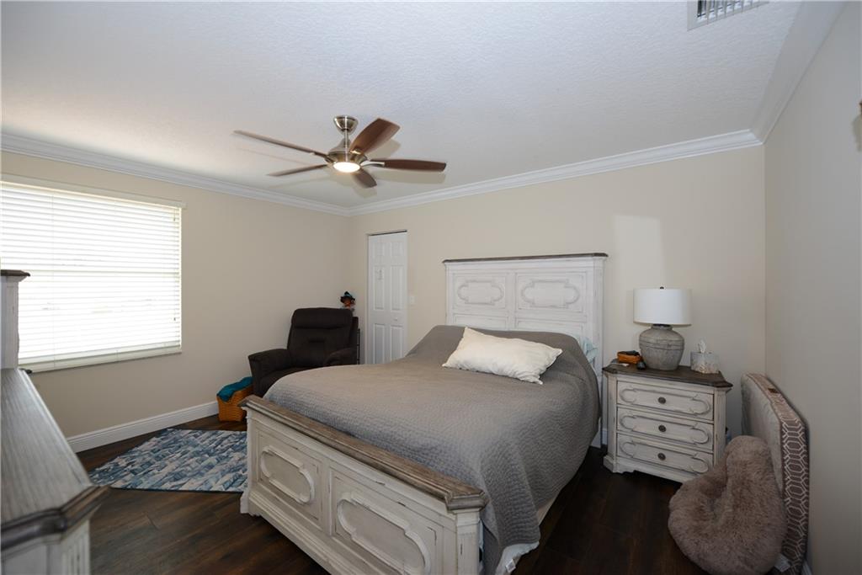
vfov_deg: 81.2
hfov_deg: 104.2
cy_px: 288
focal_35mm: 14
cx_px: 431
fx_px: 335
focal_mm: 14
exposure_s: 1/80
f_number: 3.2
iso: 400
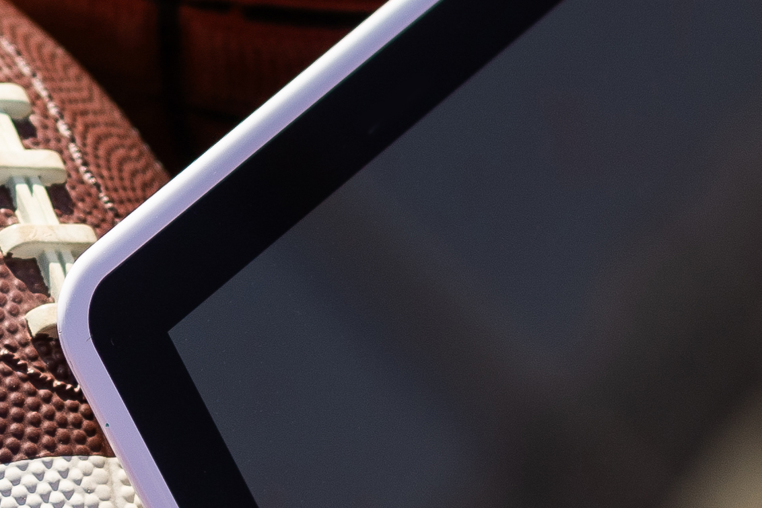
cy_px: 293
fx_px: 5609
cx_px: 297
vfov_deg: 5.2
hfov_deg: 7.8
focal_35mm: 265
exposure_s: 1/1250
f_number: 2.8
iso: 100
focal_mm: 50
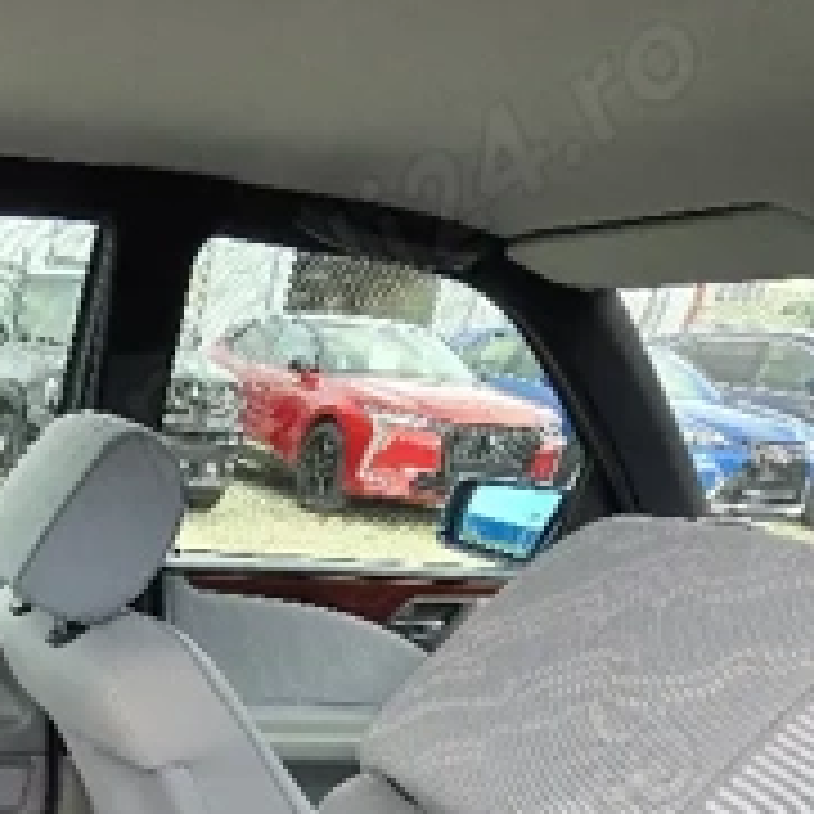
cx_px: -112
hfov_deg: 36.2
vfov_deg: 35.4
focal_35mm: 38
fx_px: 1011
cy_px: 958
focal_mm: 2.2
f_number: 2.2
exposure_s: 1/152
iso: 50
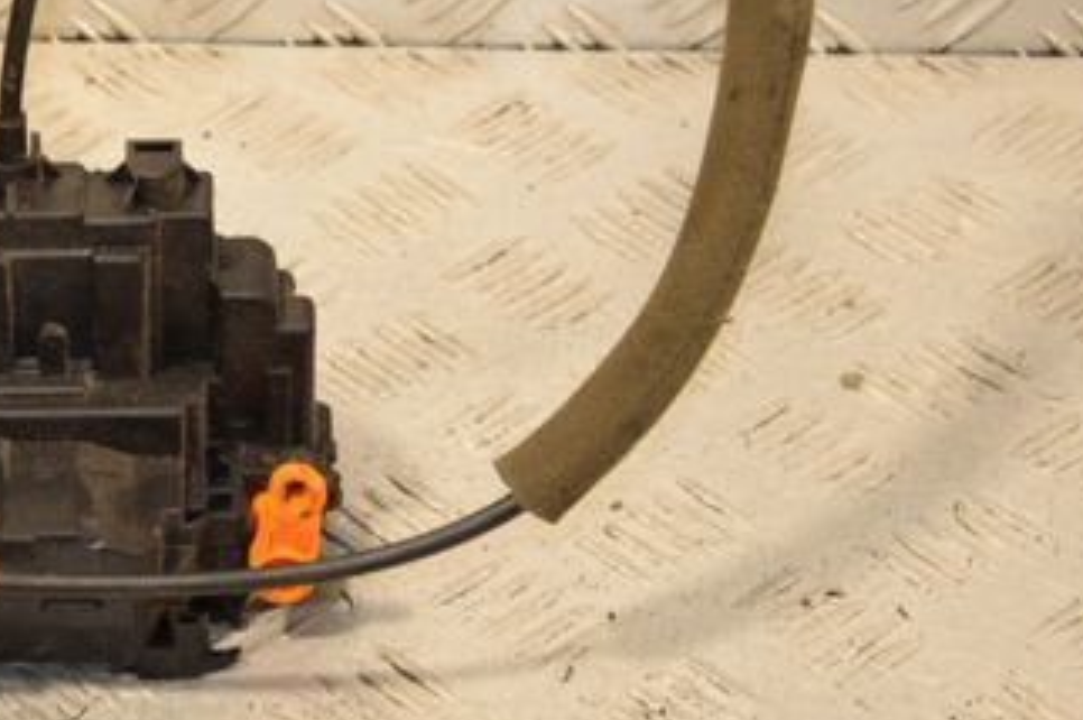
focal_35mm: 143
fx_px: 4297
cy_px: 306
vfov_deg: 9.6
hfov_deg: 14.2
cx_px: 111
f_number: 7.1
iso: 800
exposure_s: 1/200
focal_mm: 48
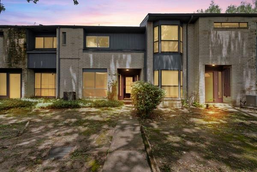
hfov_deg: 96.7
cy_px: 86
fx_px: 114
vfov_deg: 73.8
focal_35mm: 16
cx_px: 128
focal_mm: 16
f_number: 9
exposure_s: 1/320
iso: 1600
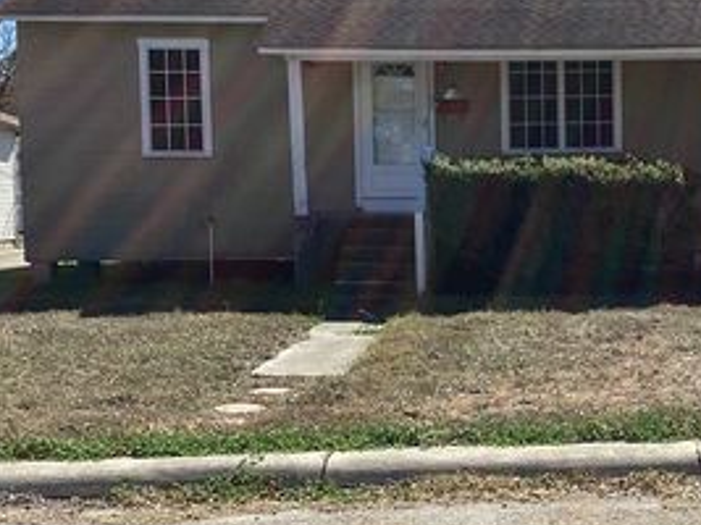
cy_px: 259
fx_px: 1174
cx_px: 588
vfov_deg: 25.2
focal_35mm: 58
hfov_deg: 32.1
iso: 25
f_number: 2.4
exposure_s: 1/1294
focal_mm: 3.3
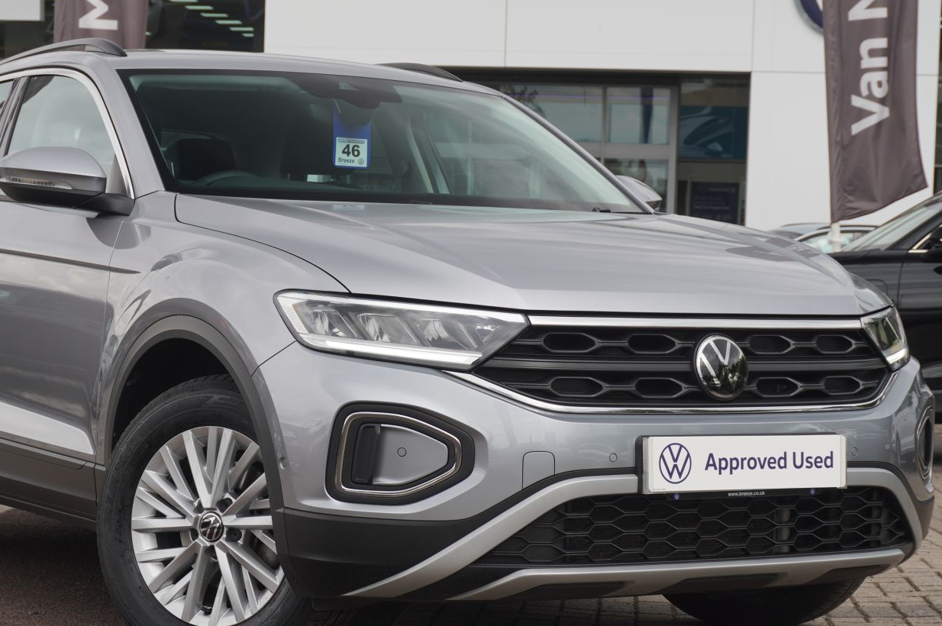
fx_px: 2186
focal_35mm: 84
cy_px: 329
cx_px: 376
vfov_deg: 16.3
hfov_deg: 24.3
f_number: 6.7
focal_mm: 43
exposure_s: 1/125
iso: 100
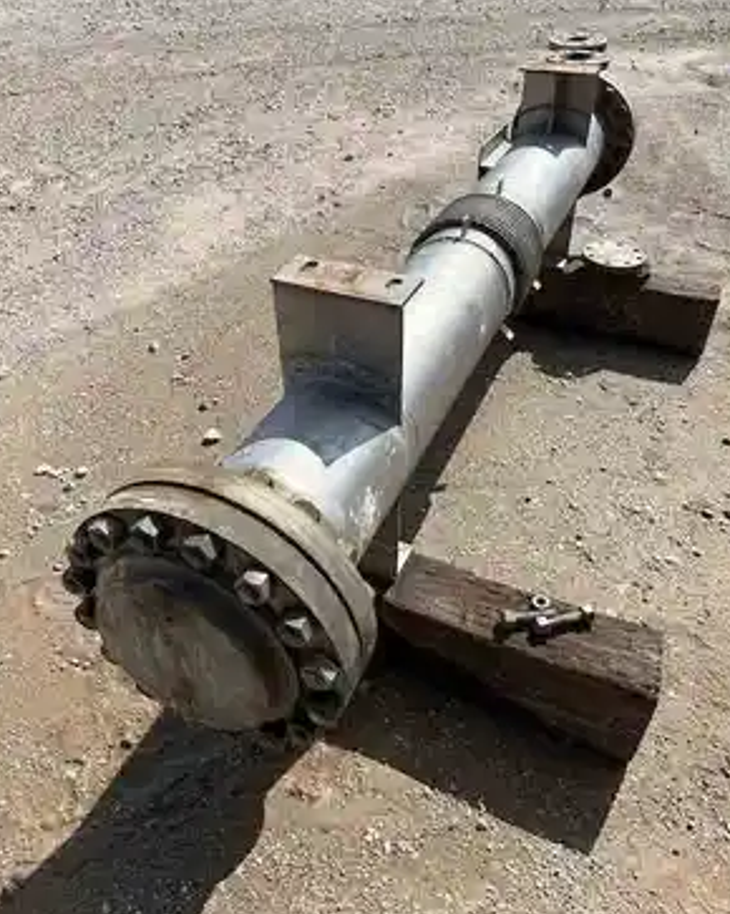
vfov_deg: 62.2
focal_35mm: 28
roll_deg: +0.1
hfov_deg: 51.5
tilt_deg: -39.0
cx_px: 360
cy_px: 436
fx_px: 757
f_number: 1.6
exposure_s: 1/4310
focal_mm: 5.1
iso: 50
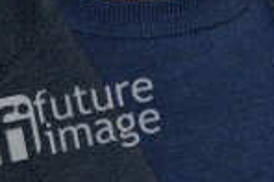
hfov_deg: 2.5
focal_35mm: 812
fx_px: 6167
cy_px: -156
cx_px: 118
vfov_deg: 1.7
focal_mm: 300
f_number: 5.6
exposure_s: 1/200
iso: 800
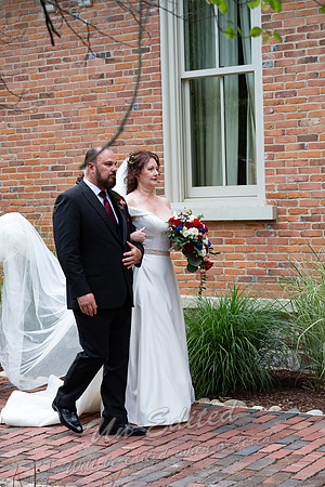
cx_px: 162
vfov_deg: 27.0
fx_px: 1016
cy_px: 244
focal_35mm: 75
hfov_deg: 18.2
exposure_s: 1/200
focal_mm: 50
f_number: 4.5
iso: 250
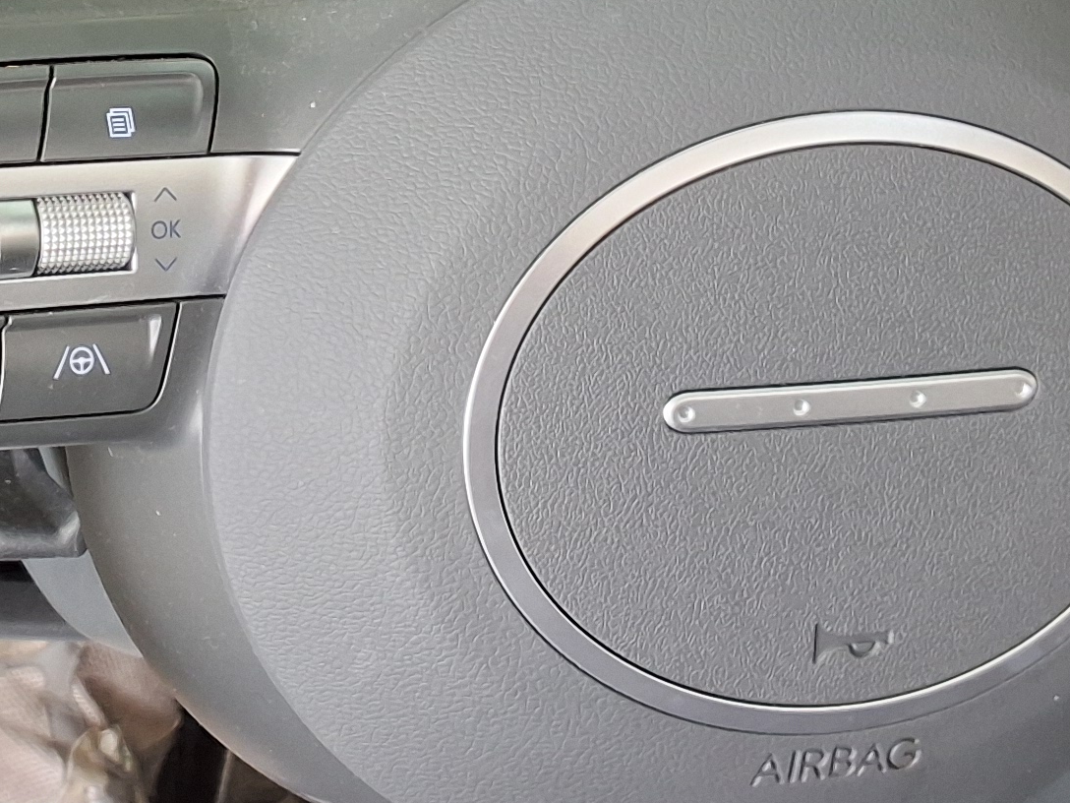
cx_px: 125
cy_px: 172
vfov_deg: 17.4
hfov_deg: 22.8
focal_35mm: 84
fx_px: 2596
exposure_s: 1/40
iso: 80
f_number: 1.9
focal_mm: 2.91
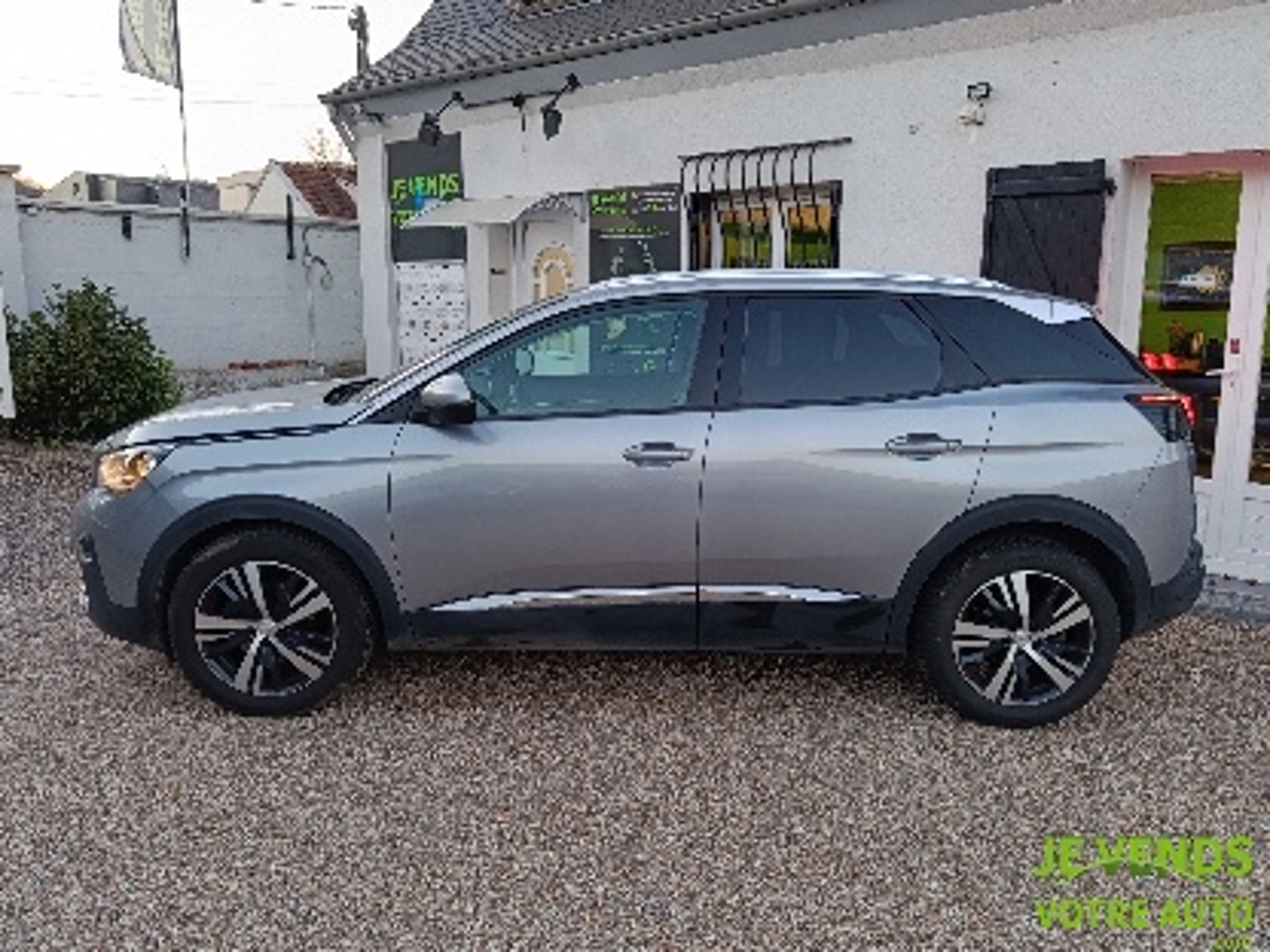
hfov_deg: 65.3
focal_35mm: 27
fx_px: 991
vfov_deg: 51.4
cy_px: 476
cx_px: 635
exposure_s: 1/100
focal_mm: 5.24
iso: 879
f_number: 1.7
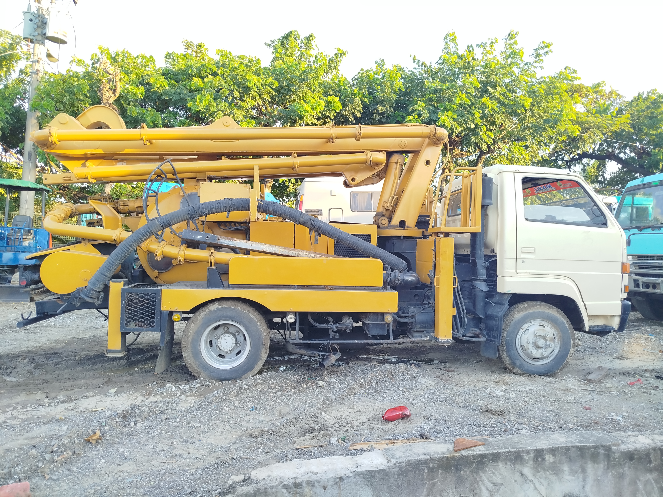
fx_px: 460
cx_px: 332
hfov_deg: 71.6
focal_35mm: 24
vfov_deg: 56.8
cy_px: 248
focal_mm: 5.31
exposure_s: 1/60
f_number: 1.7
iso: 100
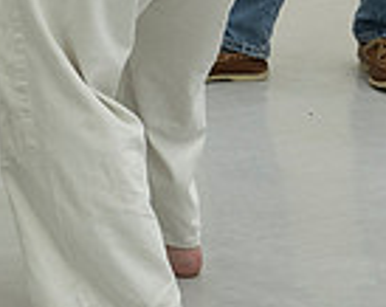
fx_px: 2645
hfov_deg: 8.3
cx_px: -38
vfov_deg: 6.5
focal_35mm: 232
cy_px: -299
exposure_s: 1/200
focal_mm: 50
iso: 1250
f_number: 4
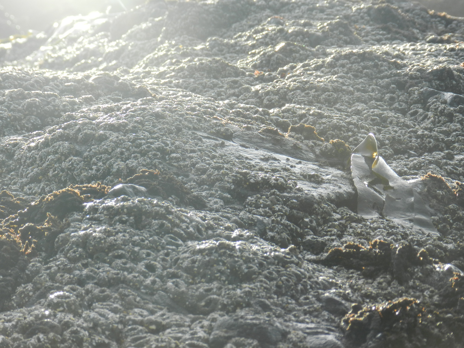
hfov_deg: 11.2
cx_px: 232
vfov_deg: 8.4
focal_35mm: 176
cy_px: 174
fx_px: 2359
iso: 160
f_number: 5.4
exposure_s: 1/320
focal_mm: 31.2
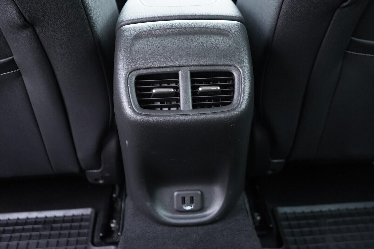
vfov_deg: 36.9
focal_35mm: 36
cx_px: 187
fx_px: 374
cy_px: 124
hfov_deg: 53.1
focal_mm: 24
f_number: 2.8
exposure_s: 1/40
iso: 1250
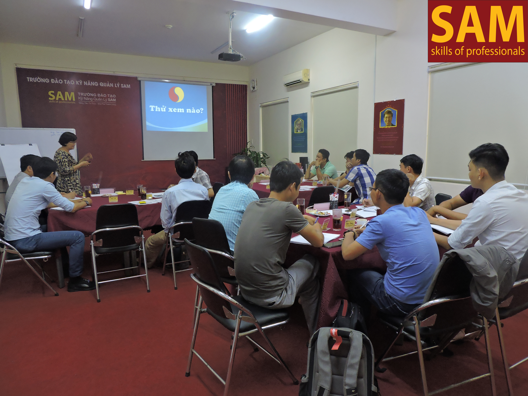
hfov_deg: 71.6
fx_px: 366
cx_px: 264
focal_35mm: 24
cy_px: 198
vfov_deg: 56.8
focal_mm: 4.3
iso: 400
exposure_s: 1/30
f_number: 3
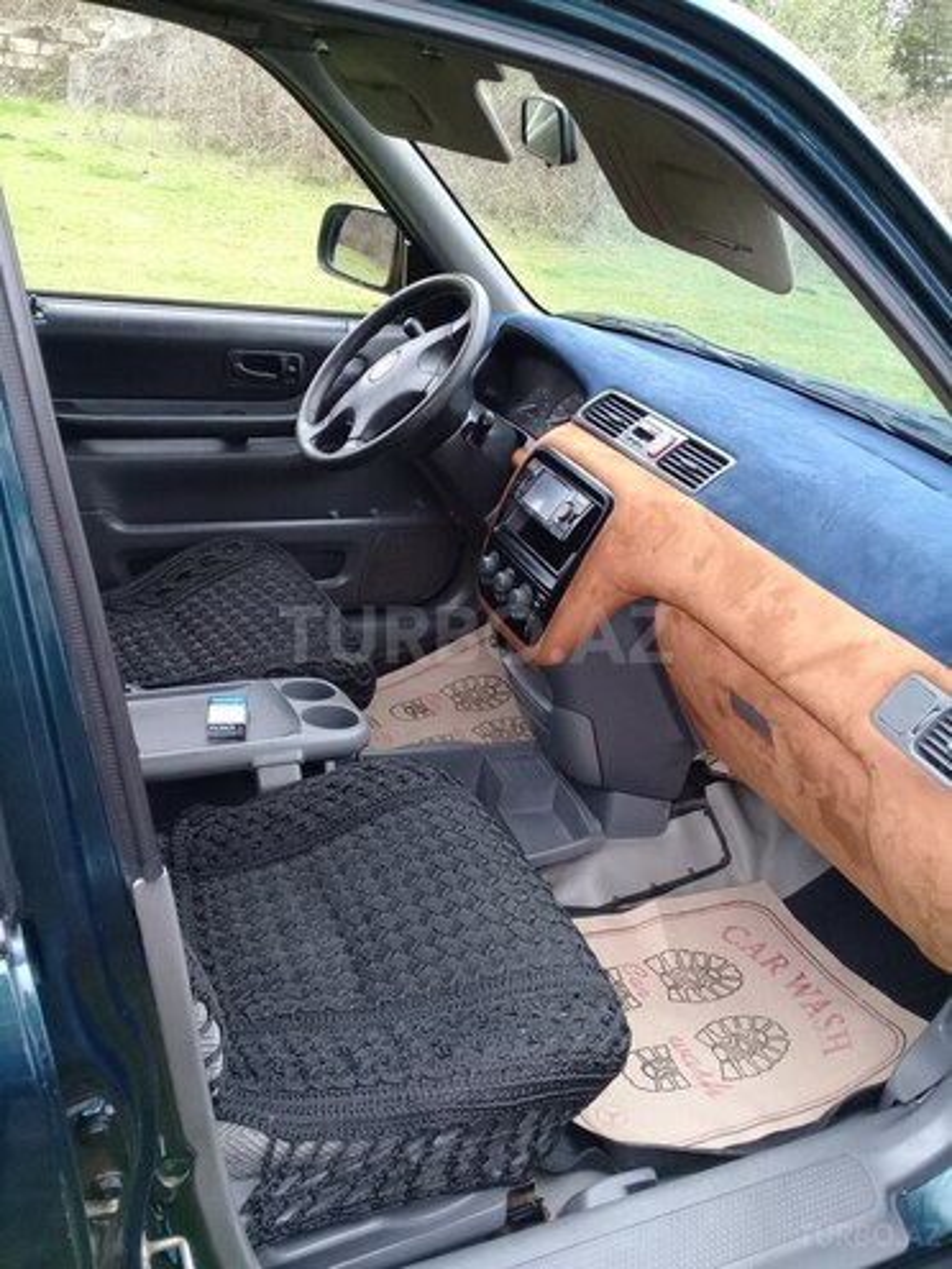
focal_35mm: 31
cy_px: 634
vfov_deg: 58.4
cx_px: 476
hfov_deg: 45.4
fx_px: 1137
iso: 64
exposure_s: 1/50
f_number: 2.2
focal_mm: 3.3
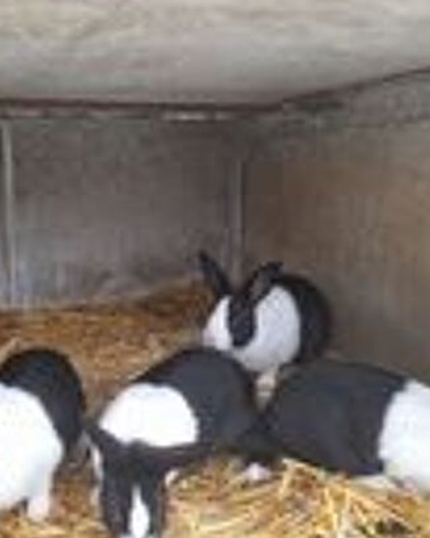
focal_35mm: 38
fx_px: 604
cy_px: 279
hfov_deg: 38.5
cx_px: 128
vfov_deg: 47.9
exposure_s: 1/50
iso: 32
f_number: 2
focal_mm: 4.6
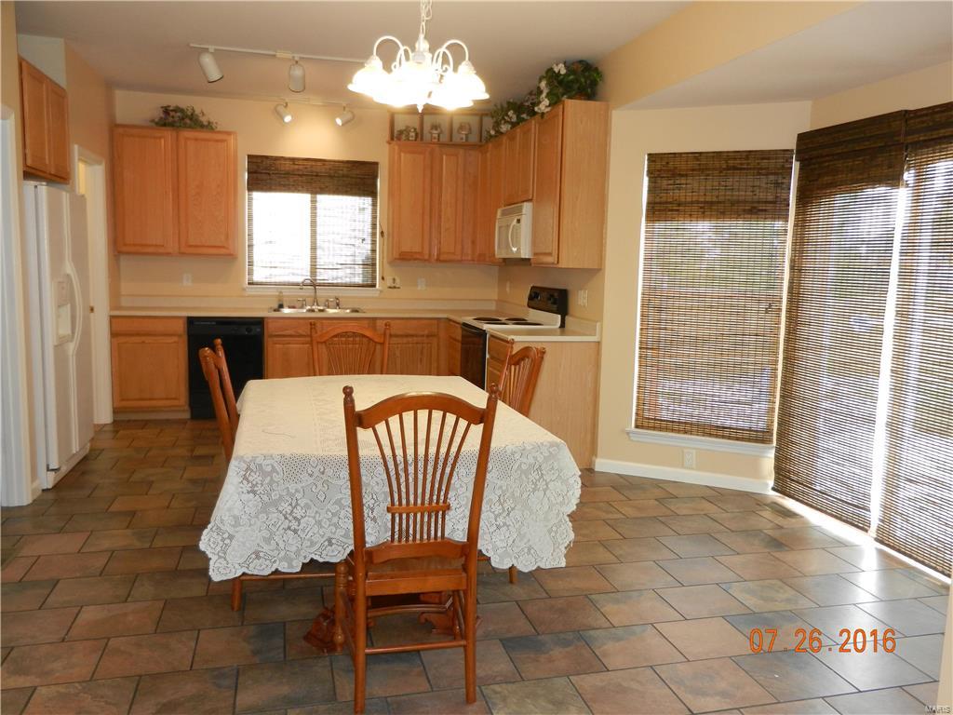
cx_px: 476
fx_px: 798
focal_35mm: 29
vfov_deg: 48.2
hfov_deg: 61.7
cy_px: 358
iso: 200
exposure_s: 1/30
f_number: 3.6
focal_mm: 5.1
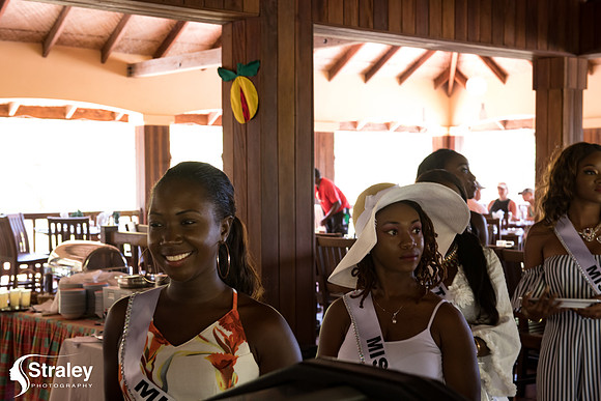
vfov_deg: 24.2
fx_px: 935
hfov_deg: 35.6
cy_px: 200
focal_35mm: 56
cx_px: 300
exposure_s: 1/25
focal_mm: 56
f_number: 8
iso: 1100
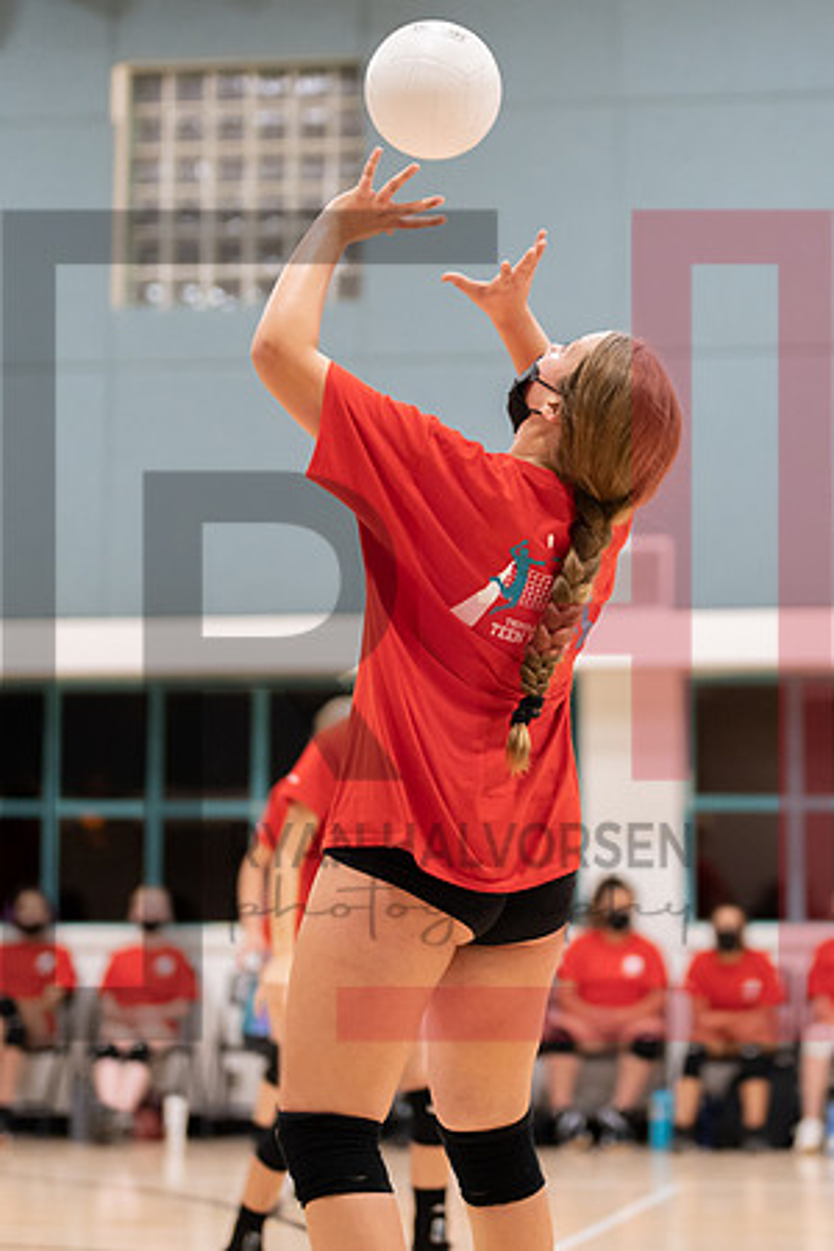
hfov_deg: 14.3
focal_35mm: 95
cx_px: 674
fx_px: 3303
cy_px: 464
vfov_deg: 21.4
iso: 1000
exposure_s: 1/1600
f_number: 1.2
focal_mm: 50
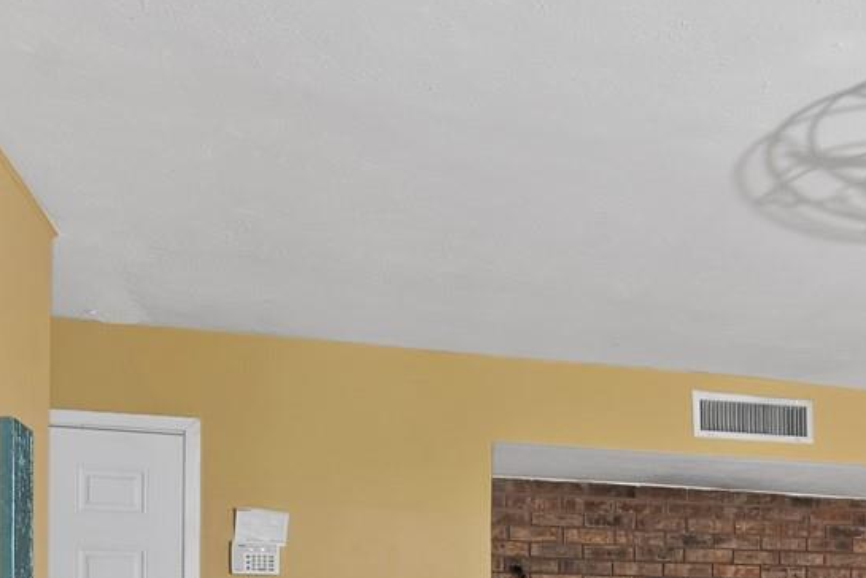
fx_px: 1059
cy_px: 697
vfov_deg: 27.0
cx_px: 874
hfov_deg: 39.1
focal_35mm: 44
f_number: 9
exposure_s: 1.3
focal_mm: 12
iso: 640
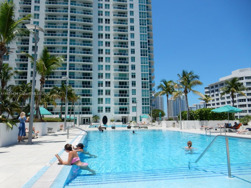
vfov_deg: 54.9
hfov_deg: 69.4
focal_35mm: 25
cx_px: 126
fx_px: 181
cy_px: 94
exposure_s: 1/1600
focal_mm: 4.5
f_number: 3.7
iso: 125
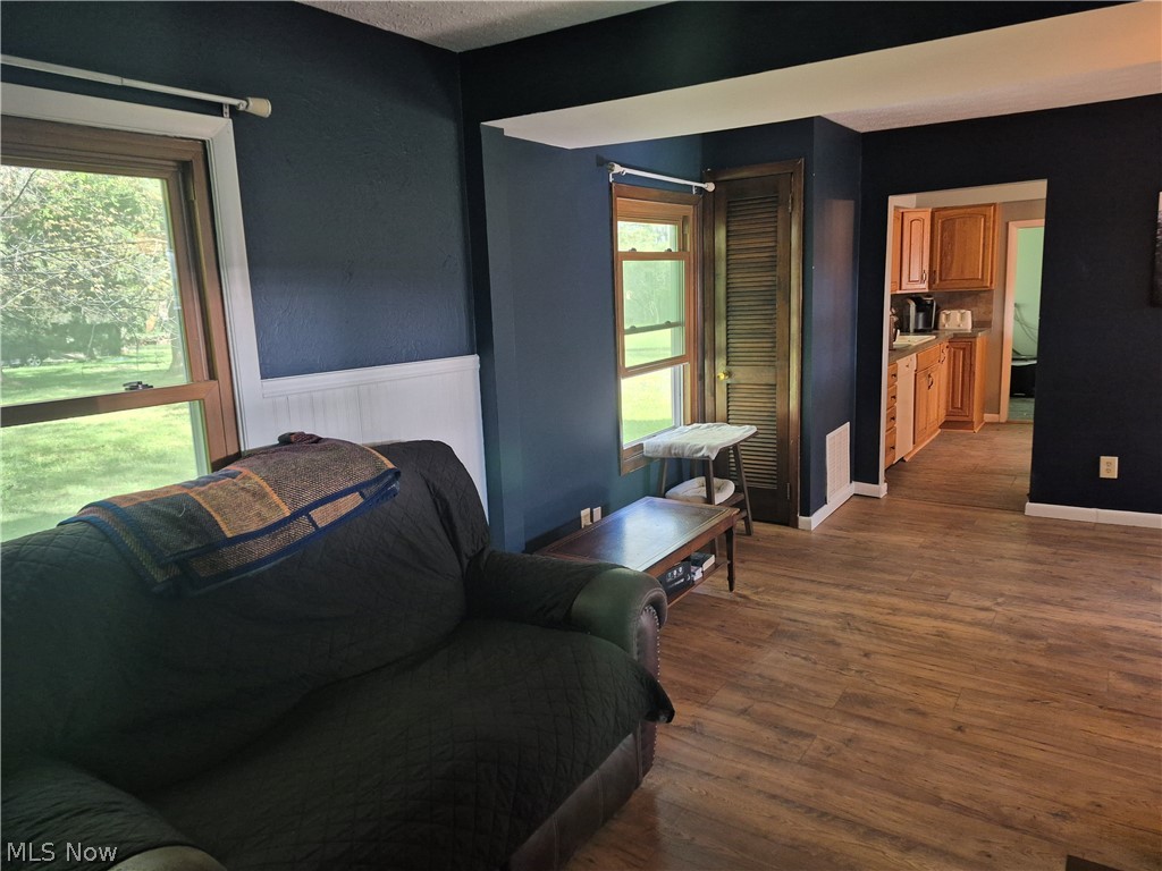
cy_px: 436
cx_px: 581
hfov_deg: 73.9
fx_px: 772
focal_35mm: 23
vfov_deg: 58.9
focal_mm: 5.4
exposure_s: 1/120
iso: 640
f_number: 1.8
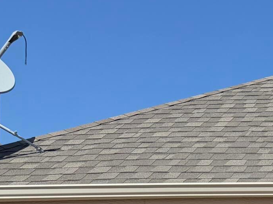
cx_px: 485
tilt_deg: +1.2
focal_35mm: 105
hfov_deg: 16.0
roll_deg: +0.7
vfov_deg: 13.1
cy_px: 328
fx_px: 828
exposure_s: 1/5714
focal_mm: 6.76
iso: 80
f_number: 1.78
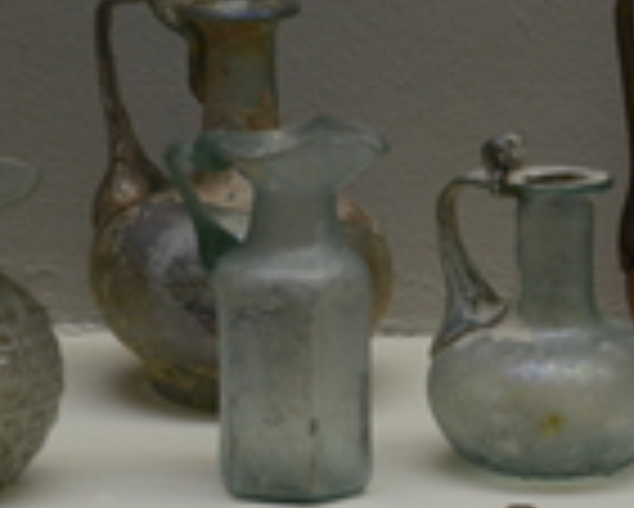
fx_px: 5746
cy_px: 254
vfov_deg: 5.1
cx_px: 522
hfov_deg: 6.3
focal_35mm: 306
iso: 1000
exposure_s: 1/250
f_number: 5.3
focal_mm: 70
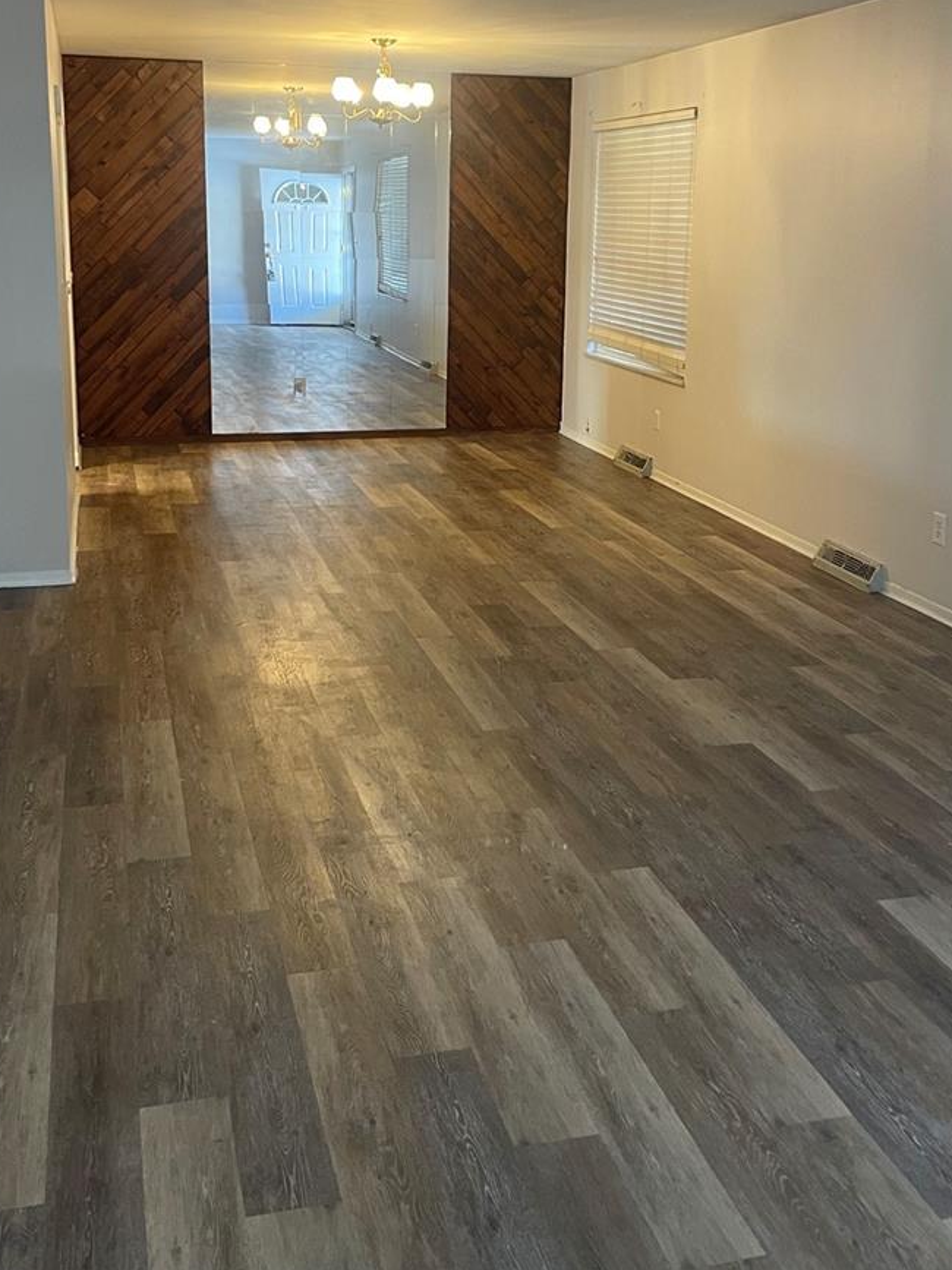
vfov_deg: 50.8
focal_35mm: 36
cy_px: 476
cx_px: 473
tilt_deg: -9.7
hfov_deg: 39.6
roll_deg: -0.2
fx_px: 1320
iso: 250
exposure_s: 1/60
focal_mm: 4.2
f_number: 1.6
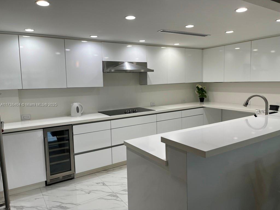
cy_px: 105
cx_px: 140
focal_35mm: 26
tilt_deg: -6.1
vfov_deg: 53.1
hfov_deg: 67.3
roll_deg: +1.3
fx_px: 210
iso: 50
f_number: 1.6
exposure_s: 1/120
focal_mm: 5.1
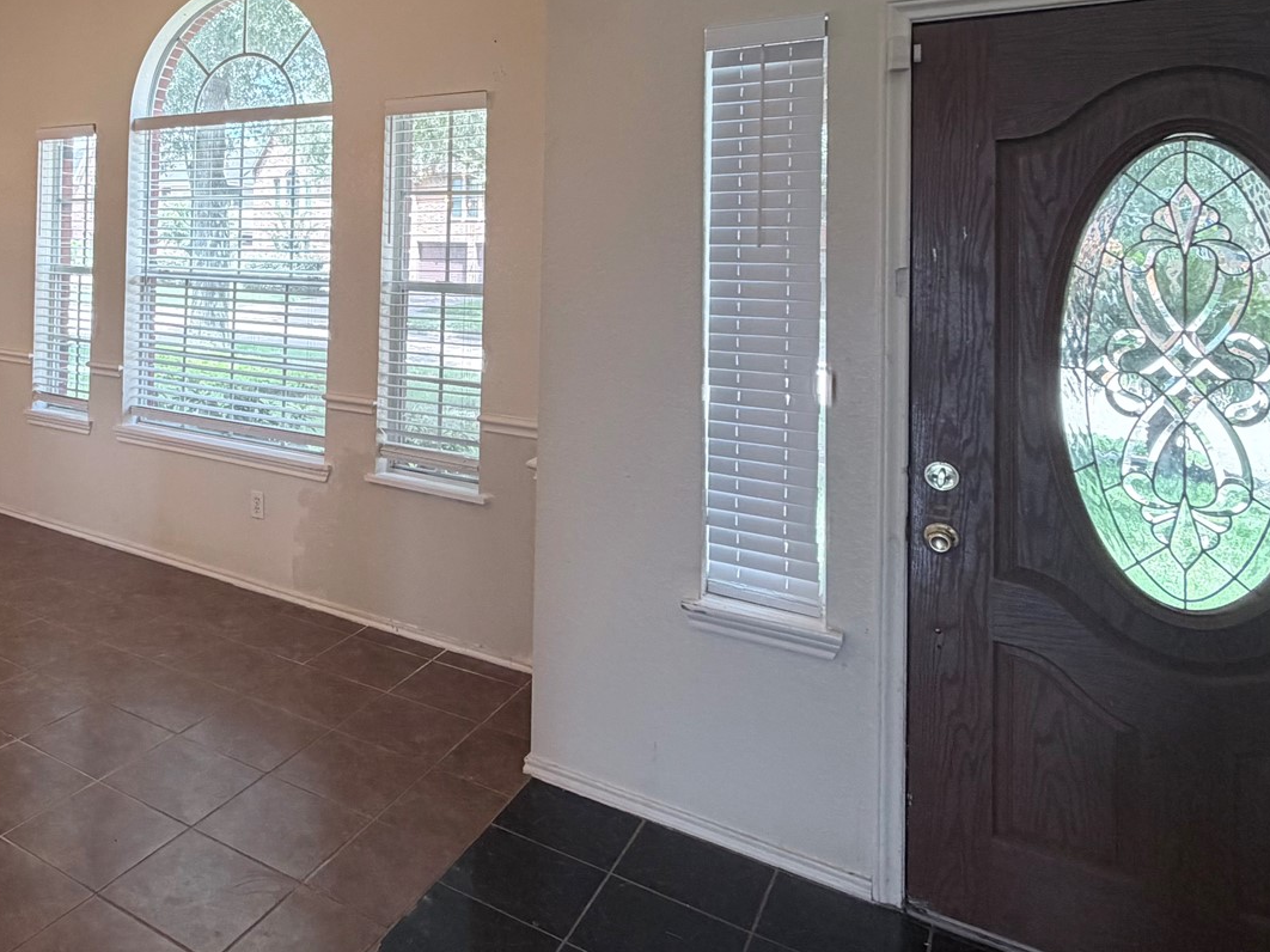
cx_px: 224
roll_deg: -0.7
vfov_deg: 49.2
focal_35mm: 27
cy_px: 234
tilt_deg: +0.1
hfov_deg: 59.3
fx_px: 990
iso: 160
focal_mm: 2.22
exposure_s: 1/120
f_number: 2.2
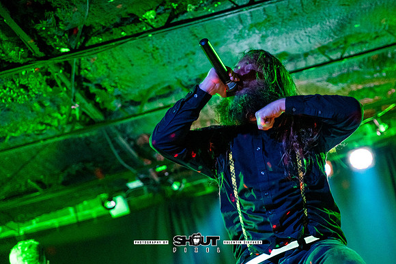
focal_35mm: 97
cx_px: 256
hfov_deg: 21.0
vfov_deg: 14.1
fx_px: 1067
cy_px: 140
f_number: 2.8
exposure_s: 1/200
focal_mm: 75
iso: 2500
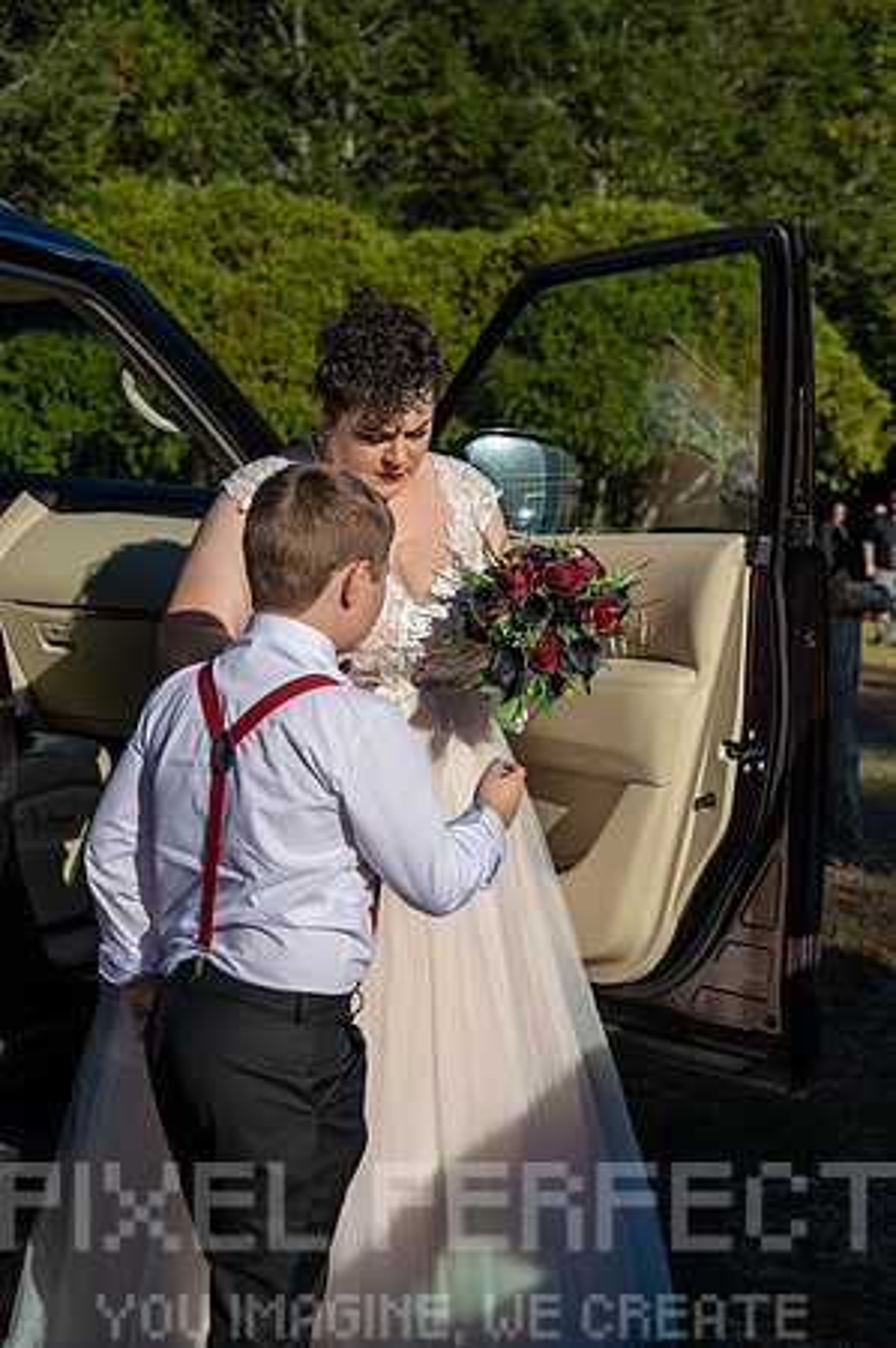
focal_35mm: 50
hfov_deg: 26.9
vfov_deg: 39.6
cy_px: 674
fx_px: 1871
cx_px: 448
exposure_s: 1/8000
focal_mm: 50
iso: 800
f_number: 4.5
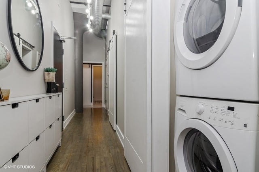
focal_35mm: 22
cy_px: 86
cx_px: 130
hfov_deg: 77.4
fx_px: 162
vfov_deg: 55.9
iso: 200
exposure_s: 1/5
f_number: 8
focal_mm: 15
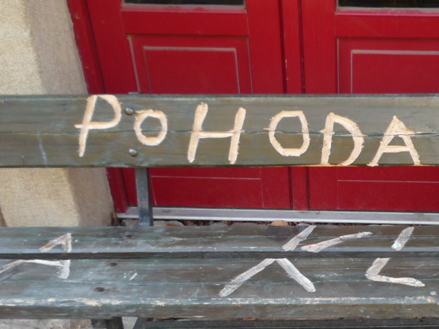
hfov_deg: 34.4
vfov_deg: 26.5
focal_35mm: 54
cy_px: 262
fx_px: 685
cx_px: 357
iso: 100
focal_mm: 4.4
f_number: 2.8
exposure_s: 1/60
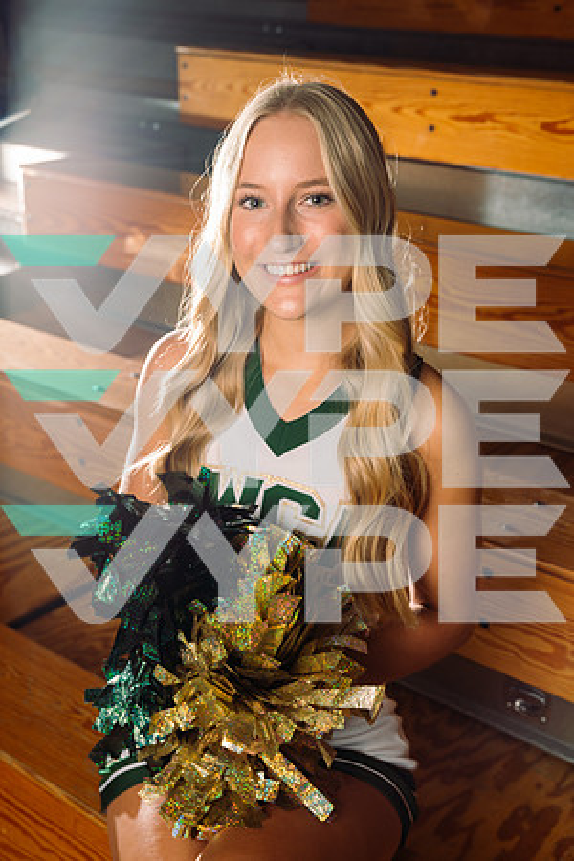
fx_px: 1220
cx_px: 287
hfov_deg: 26.5
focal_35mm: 51
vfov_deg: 38.9
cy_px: 430
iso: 125
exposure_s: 1/250
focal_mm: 51
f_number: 5.6
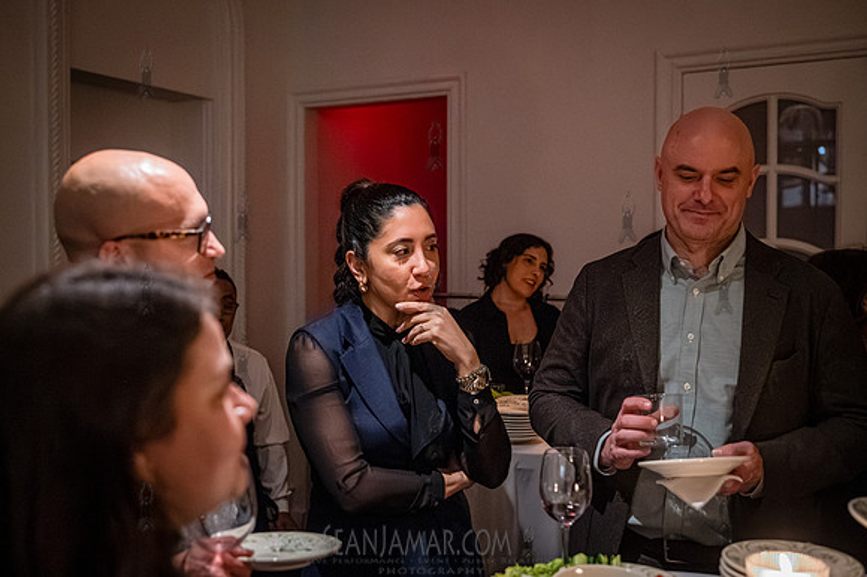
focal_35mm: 38
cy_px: 287
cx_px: 413
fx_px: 912
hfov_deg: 50.8
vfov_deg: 35.1
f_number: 2.8
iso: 16000
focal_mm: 35
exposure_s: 1/160
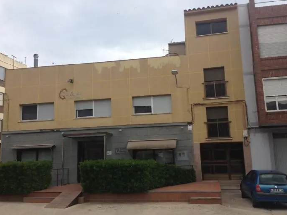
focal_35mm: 41
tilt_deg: +11.1
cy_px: 106
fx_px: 340
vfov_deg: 35.1
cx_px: 147
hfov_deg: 45.8
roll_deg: +2.3
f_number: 2.4
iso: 50
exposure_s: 1/905
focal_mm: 4.28
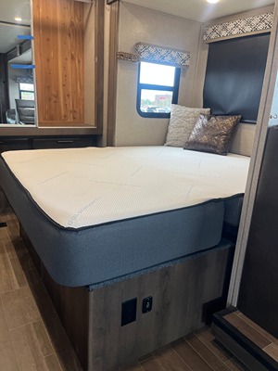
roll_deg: -3.0
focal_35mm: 26
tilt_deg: -17.0
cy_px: 186
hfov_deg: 53.1
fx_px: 278
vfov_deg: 67.3
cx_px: 139
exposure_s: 1/120
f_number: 1.6
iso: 125
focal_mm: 5.1
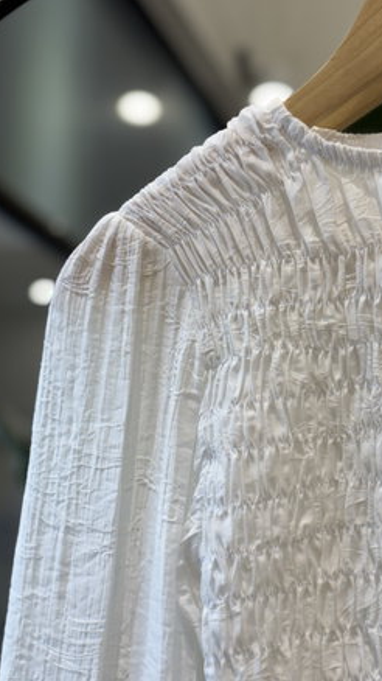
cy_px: 338
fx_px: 1244
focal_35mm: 69
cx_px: 267
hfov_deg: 17.4
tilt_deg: -3.9
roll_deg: +0.6
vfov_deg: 30.6
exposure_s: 1/100
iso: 50
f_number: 1.6
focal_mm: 5.96
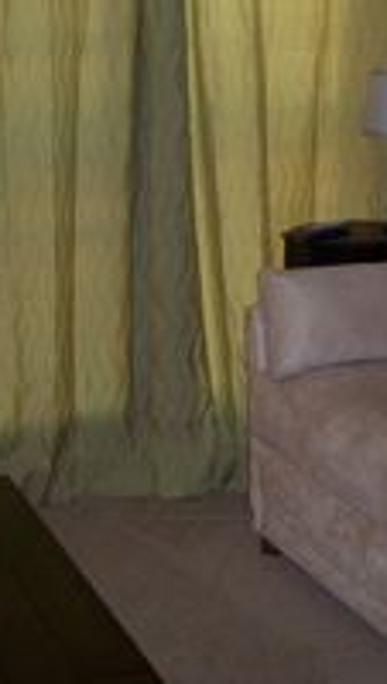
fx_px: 1345
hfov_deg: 16.1
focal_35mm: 74
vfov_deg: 28.4
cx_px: 366
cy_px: 253
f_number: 2.8
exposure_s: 1/64
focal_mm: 6.2
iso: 80
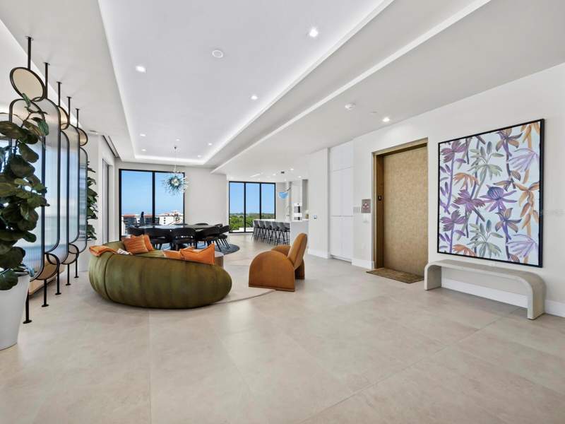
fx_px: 229
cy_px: 212
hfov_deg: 102.1
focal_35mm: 14
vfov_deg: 85.7
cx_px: 282
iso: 320
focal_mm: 7
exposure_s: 1/5
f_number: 11
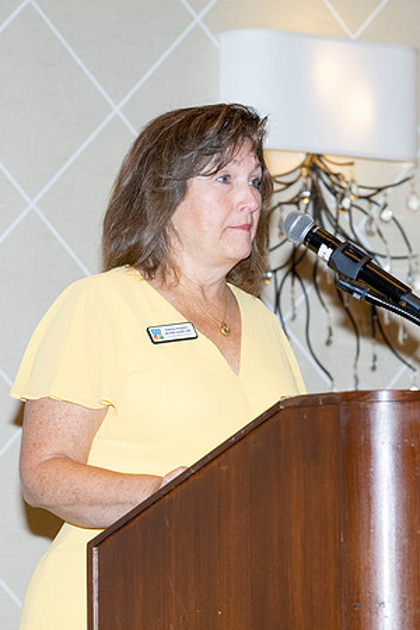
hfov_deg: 7.6
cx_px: 262
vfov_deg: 11.4
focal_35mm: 180
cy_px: 315
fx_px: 3150
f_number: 5.6
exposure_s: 1/100
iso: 1000
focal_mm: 120
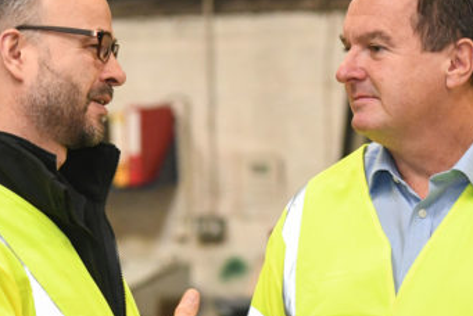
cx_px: 282
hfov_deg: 7.0
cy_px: 344
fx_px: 3866
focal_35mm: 294
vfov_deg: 4.7
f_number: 4
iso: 4000
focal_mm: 98
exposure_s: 1/160
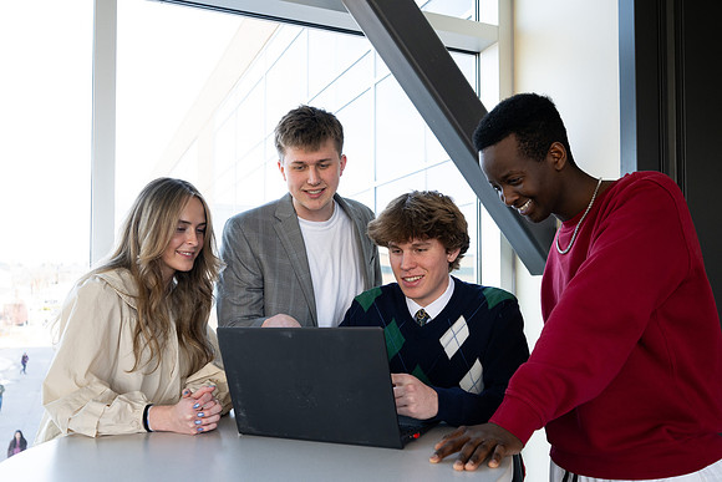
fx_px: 612
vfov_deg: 42.9
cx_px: 361
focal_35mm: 31
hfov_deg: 61.1
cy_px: 272
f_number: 4
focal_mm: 27
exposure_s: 1/250
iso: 400
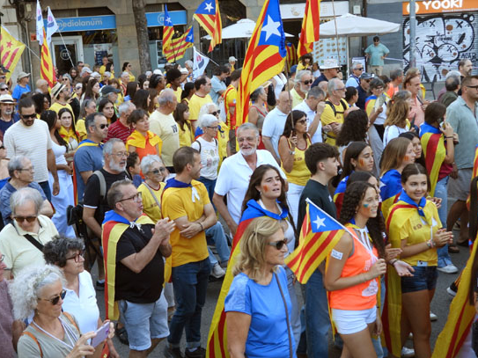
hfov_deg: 35.5
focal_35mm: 54
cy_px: 178
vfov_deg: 27.0
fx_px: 746
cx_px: 205
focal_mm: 7.9
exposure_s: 1/100
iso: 100
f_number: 3.2
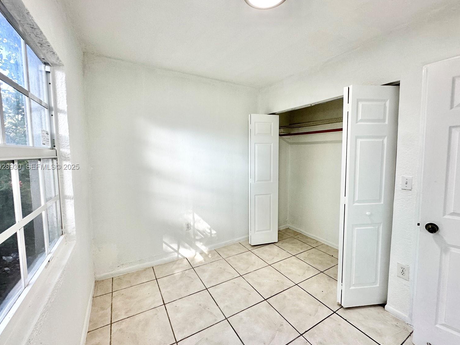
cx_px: 230
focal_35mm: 15
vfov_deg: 81.7
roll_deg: +0.4
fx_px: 199
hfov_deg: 98.2
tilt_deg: -4.6
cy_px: 167
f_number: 2.2
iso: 100
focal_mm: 2.22
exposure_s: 1/120
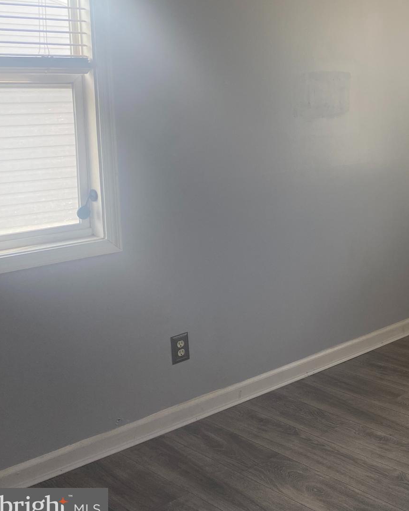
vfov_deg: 38.3
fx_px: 726
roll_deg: -0.2
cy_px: 164
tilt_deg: -6.0
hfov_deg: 28.0
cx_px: 474
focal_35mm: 48
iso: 32
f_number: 1.8
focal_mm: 4.25
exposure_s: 1/168
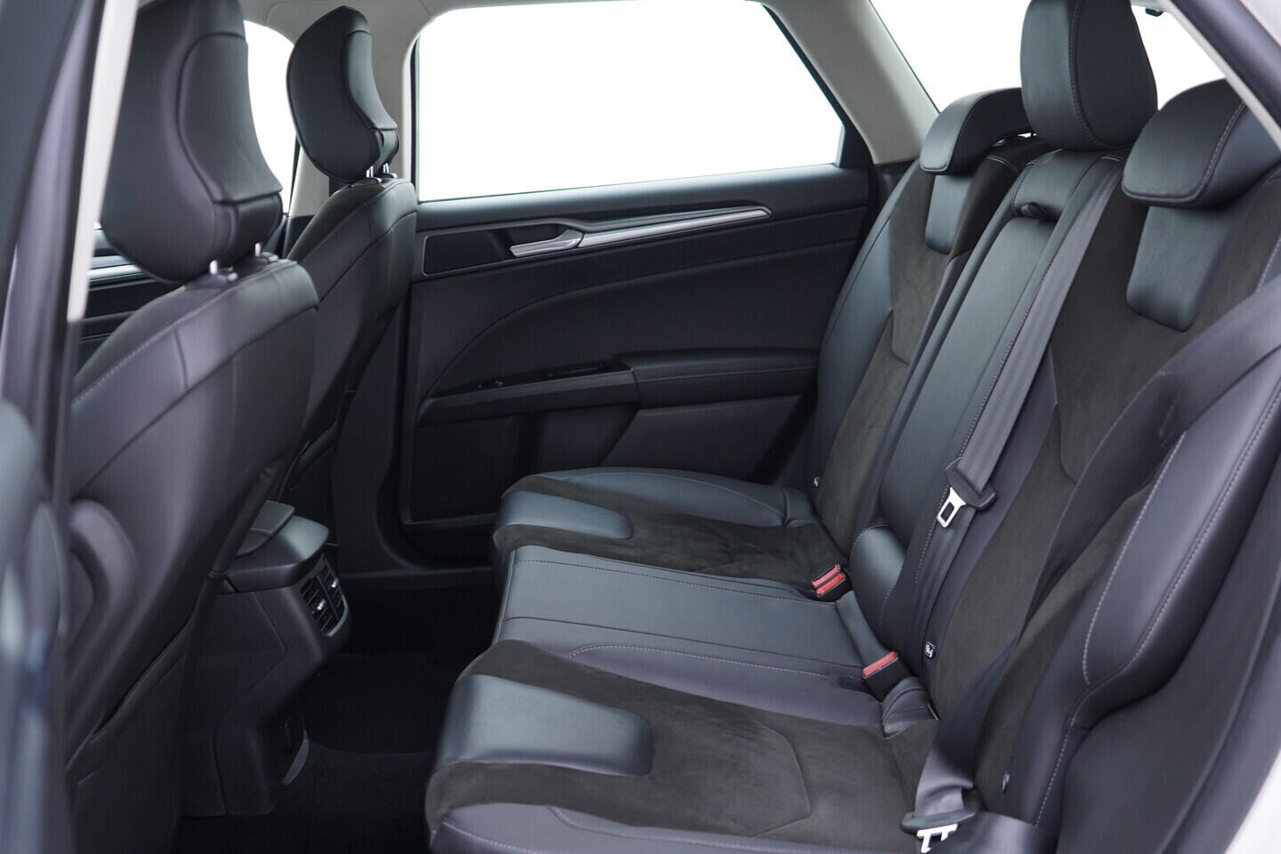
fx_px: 1281
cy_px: 427
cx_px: 640
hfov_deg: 53.1
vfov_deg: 36.9
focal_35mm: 36
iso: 250
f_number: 2.8
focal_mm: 24
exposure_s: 1/40
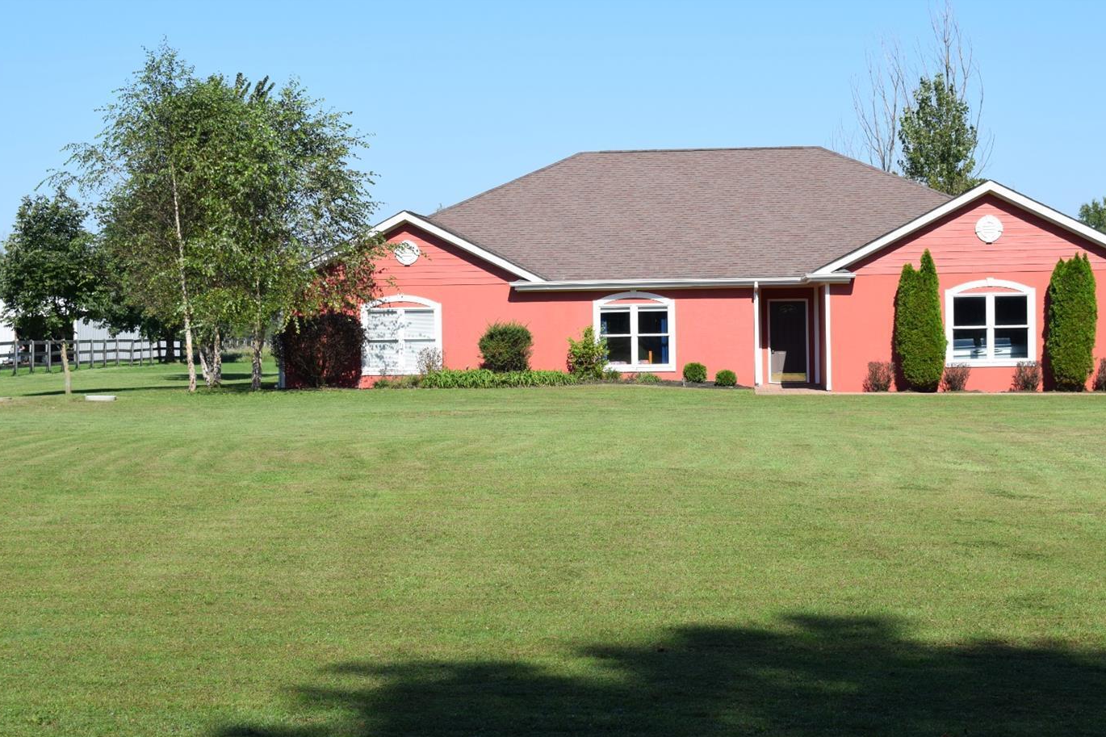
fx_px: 2119
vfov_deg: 19.7
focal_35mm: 69
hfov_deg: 29.2
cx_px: 583
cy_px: 399
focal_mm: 42
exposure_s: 1/400
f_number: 10
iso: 200
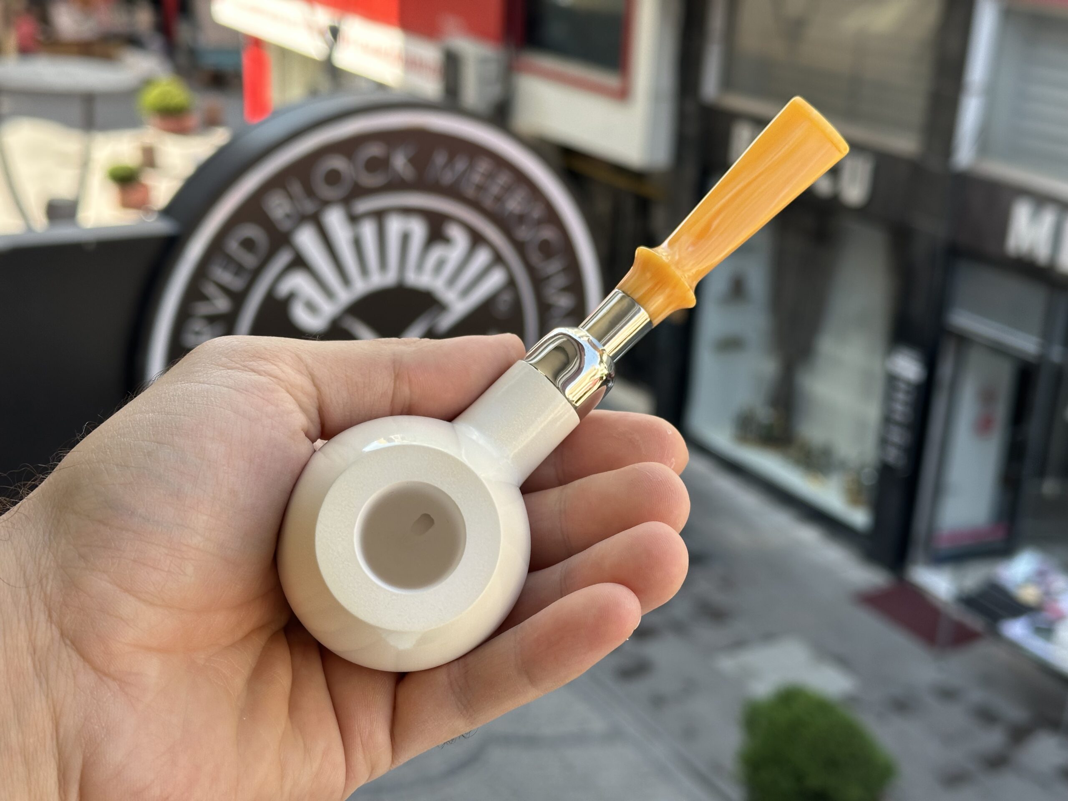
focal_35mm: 48
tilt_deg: -18.8
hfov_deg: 39.7
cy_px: 400
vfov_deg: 30.3
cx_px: 534
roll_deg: -3.0
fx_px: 1481
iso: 64
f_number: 1.78
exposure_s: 1/496
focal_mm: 6.86
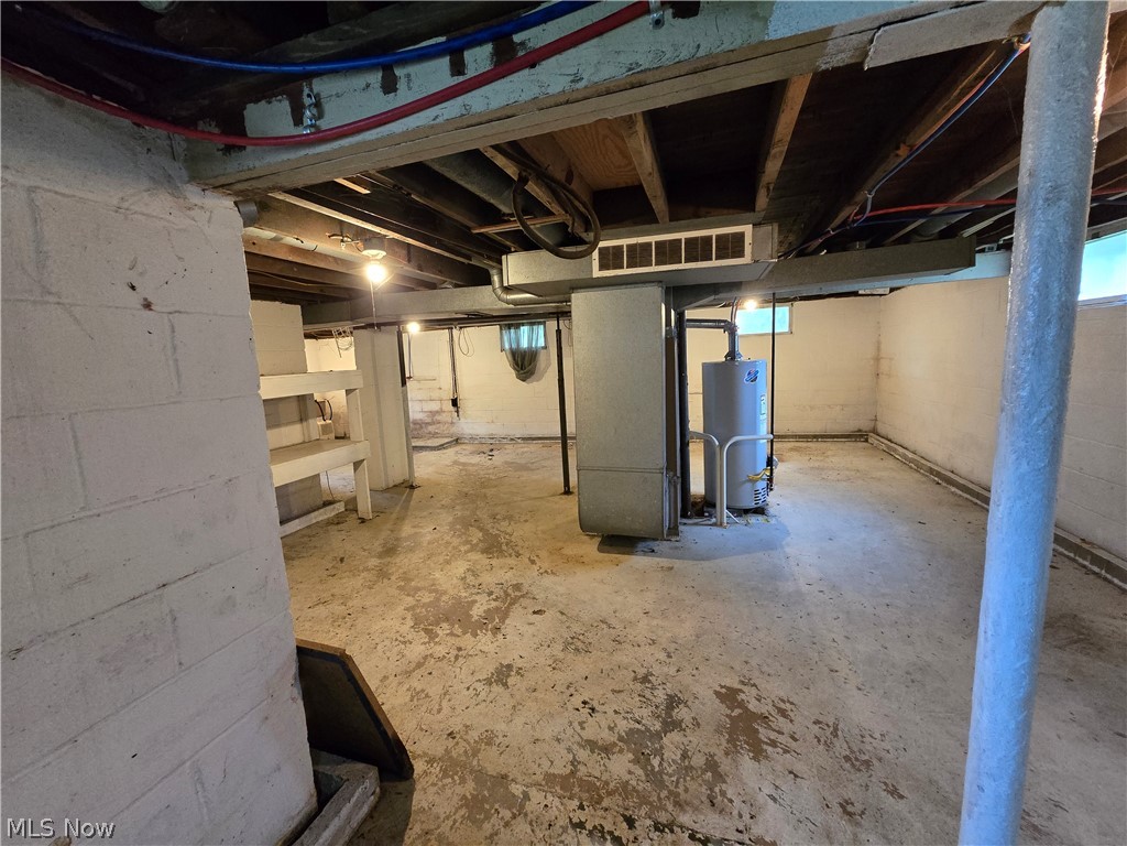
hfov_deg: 106.2
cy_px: 423
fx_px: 423
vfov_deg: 89.9
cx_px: 564
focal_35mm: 13
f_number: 2.2
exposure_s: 1/60
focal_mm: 2.2
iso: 1000
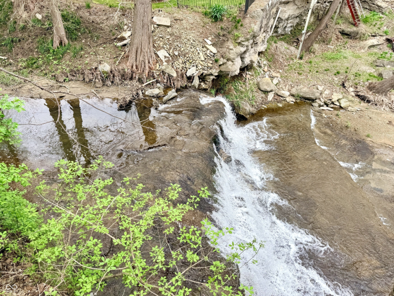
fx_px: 273
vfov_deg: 56.8
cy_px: 148
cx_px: 197
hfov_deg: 71.6
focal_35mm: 24
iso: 80
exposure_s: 1/464
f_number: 1.78
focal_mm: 6.76
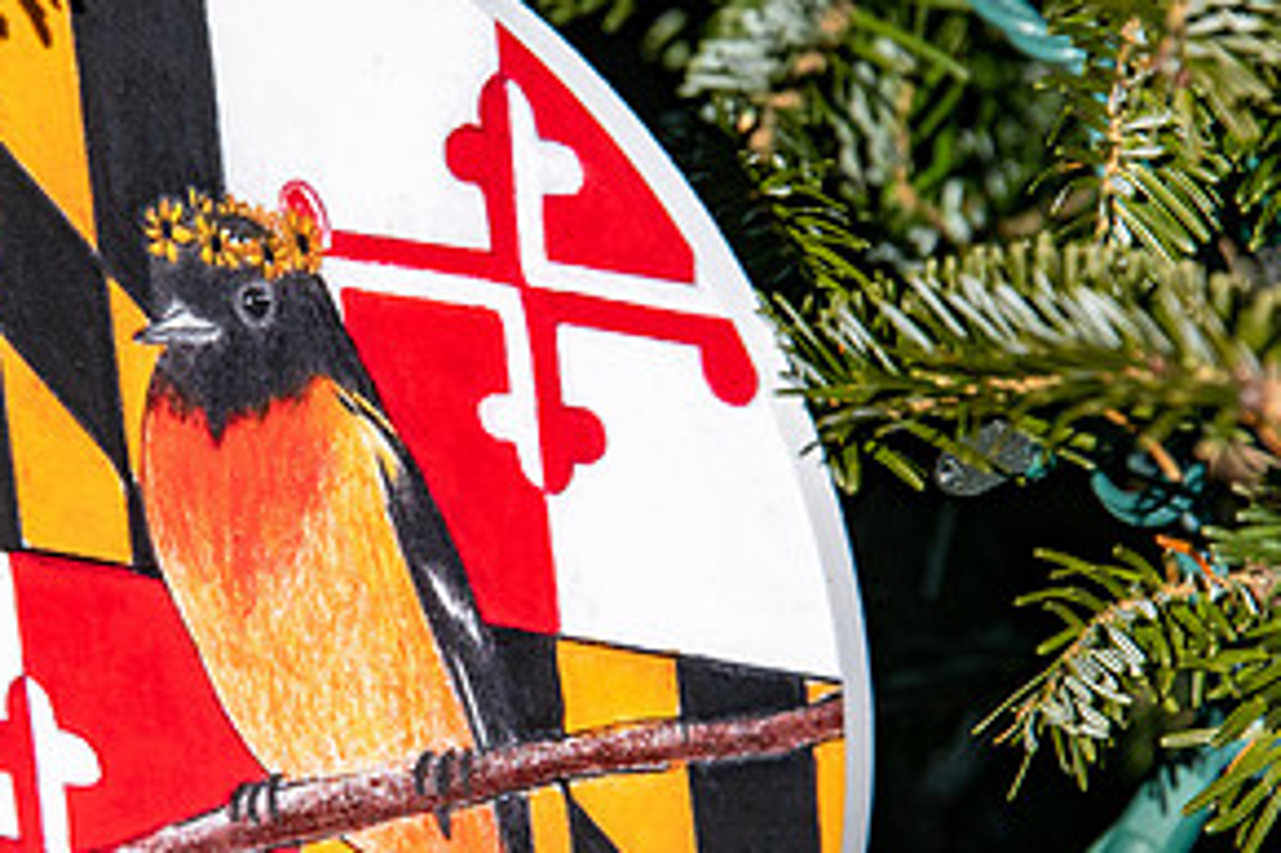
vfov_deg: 2.3
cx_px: 265
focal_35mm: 601
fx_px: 21373
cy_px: 484
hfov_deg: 3.4
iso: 400
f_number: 9
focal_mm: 300
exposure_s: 1/2500
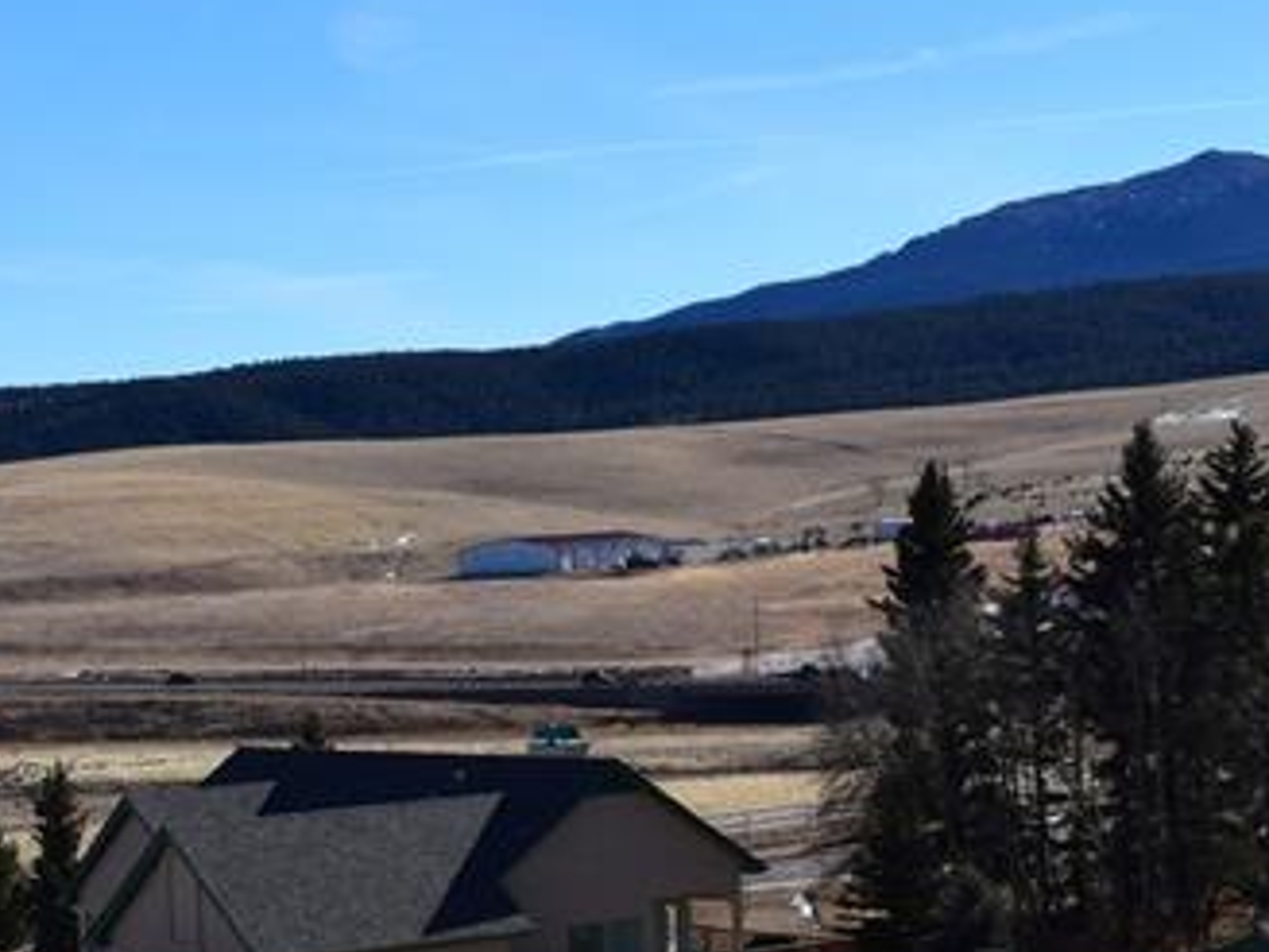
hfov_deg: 17.4
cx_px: 325
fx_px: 4124
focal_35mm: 112
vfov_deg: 13.1
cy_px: 836
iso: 400
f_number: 11
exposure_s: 1/500
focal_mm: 25
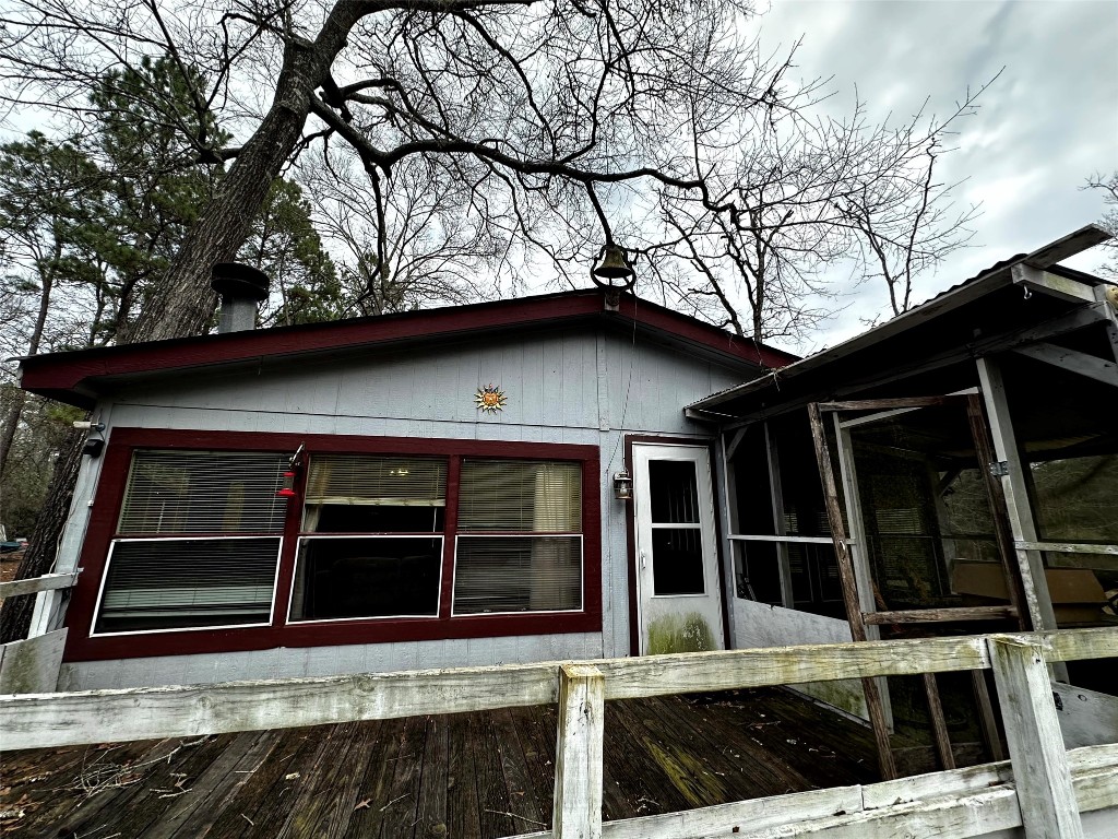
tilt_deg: +13.7
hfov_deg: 102.1
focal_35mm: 14
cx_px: 559
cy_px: 420
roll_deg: -1.0
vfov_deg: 85.7
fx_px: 452
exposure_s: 1/842
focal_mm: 2.22
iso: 40
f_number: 2.2
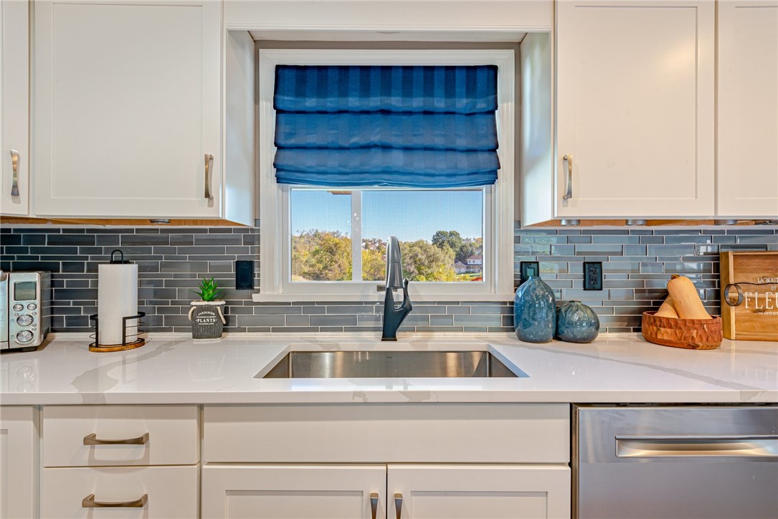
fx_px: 389
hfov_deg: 90.0
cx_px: 389
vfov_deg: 67.4
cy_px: 260
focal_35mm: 18
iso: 100
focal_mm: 18
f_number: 11
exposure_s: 1/15
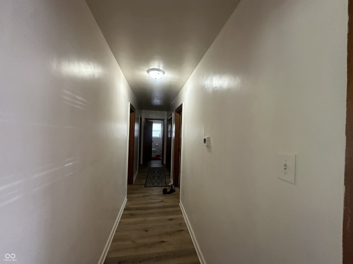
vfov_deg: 85.7
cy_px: 132
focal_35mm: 14
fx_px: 143
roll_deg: -2.2
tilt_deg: +0.9
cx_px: 176
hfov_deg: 102.1
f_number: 2.2
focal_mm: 2.22
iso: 400
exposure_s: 1/60
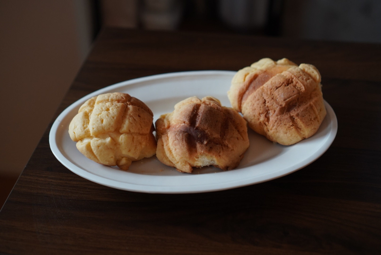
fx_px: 556
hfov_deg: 37.8
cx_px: 190
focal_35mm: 52
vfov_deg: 25.8
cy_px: 128
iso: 500
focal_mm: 35
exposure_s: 1/13
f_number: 2.5
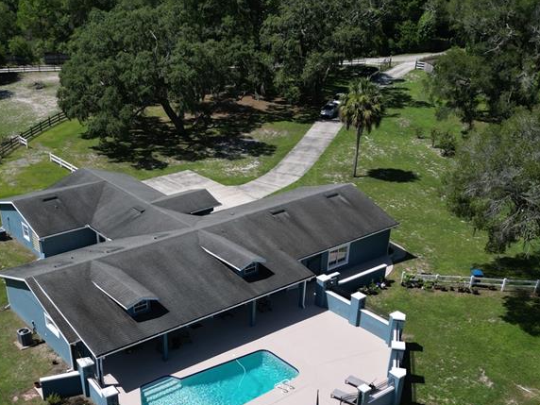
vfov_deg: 32.6
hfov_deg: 43.5
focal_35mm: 43
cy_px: 328
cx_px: 198
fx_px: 671
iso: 100
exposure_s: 1/80
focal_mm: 6.72
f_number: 1.7
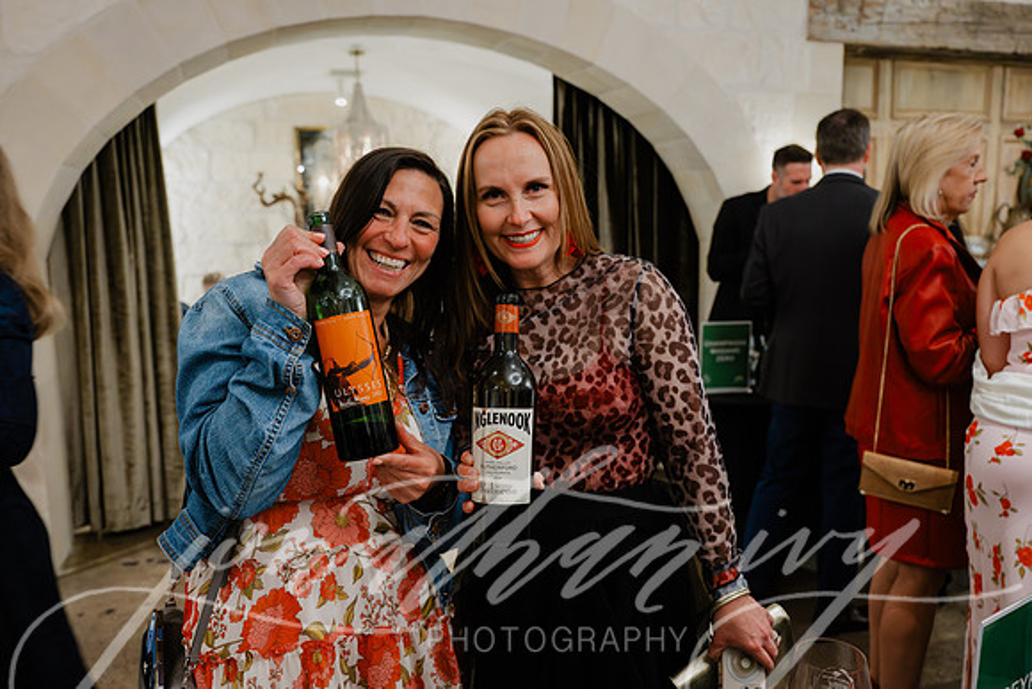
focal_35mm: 28
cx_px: 516
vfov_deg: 45.7
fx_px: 817
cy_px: 344
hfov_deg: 64.5
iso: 4000
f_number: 3.5
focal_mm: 28.5
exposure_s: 1/60
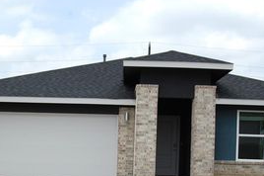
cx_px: 112
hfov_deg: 35.6
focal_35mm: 56
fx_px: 410
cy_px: 155
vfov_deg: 23.5
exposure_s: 1/400
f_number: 10
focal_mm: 20
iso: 200
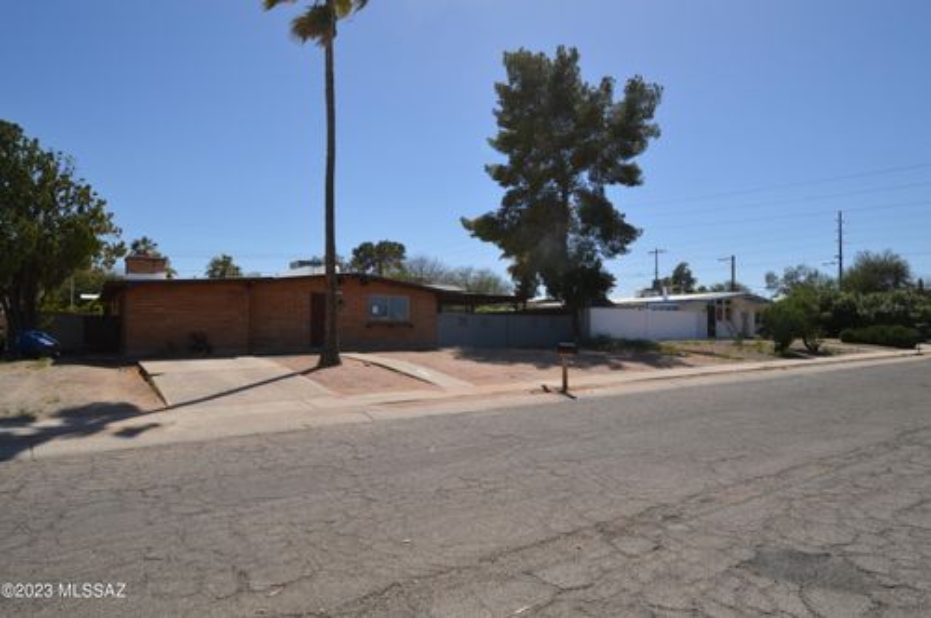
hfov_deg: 81.3
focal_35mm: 21
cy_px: 309
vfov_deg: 59.4
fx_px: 542
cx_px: 466
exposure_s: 1/200
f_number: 11
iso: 100
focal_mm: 14
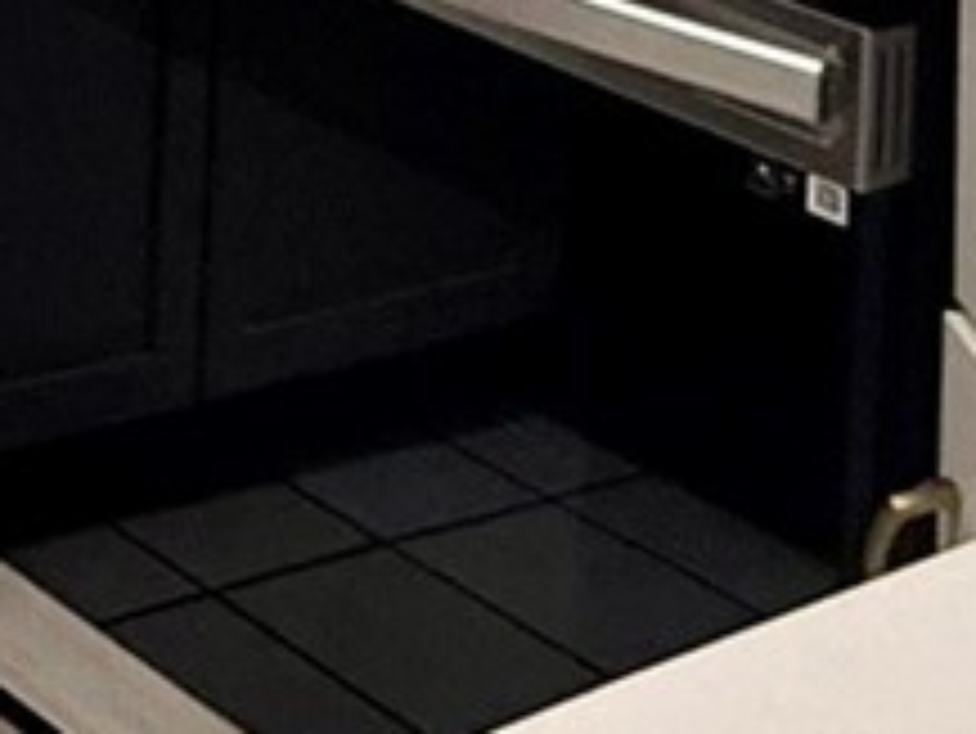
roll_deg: -1.1
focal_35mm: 103
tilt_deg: -0.3
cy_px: -1072
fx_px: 2906
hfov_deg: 14.9
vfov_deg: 11.6
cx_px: -1084
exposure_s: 1/120
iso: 200
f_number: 2.2
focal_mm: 2.22
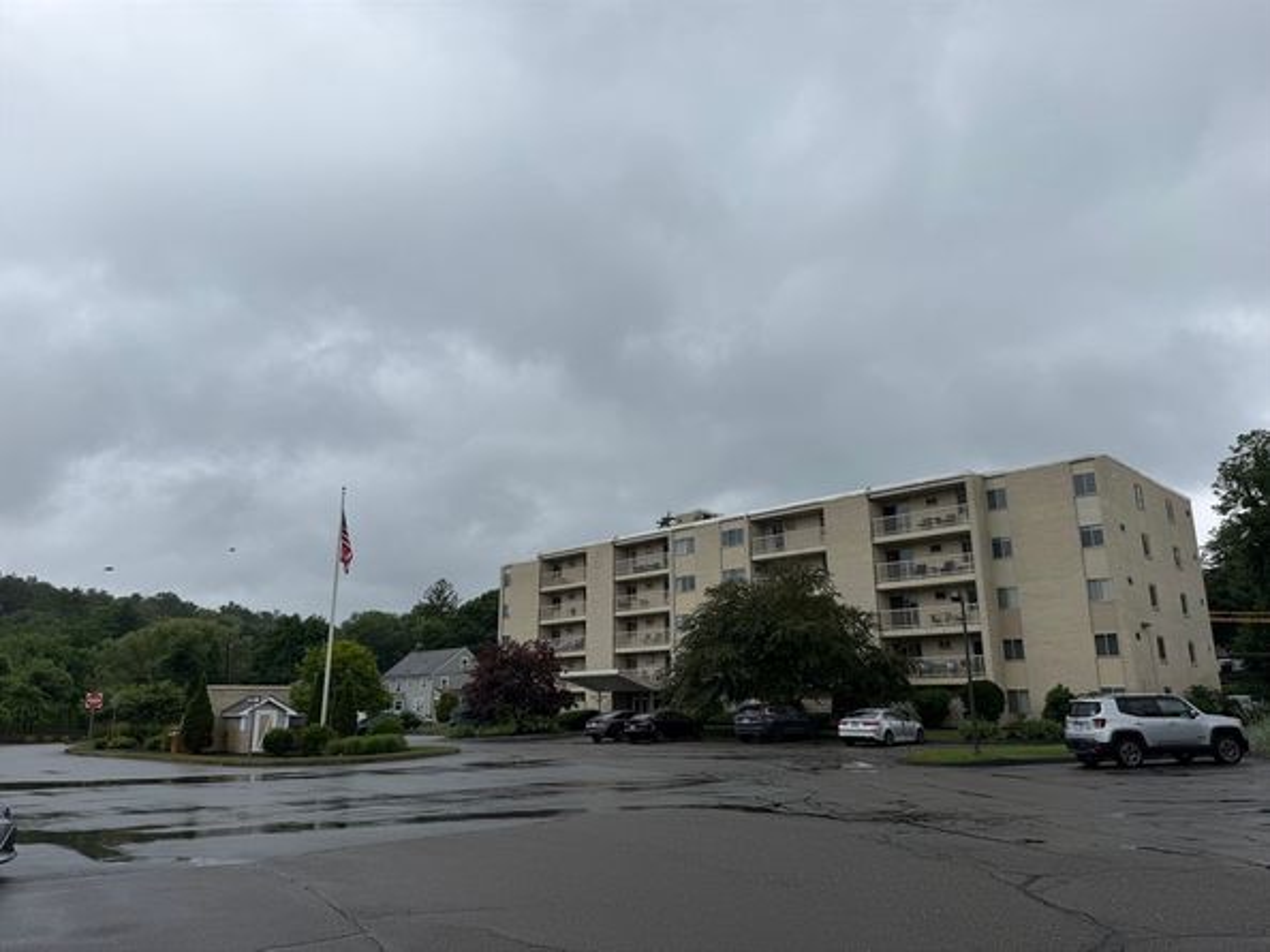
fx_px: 880
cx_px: 635
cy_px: 476
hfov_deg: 71.6
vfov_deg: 56.8
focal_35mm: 24
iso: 80
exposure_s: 1/4673
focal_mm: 6.76
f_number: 1.78
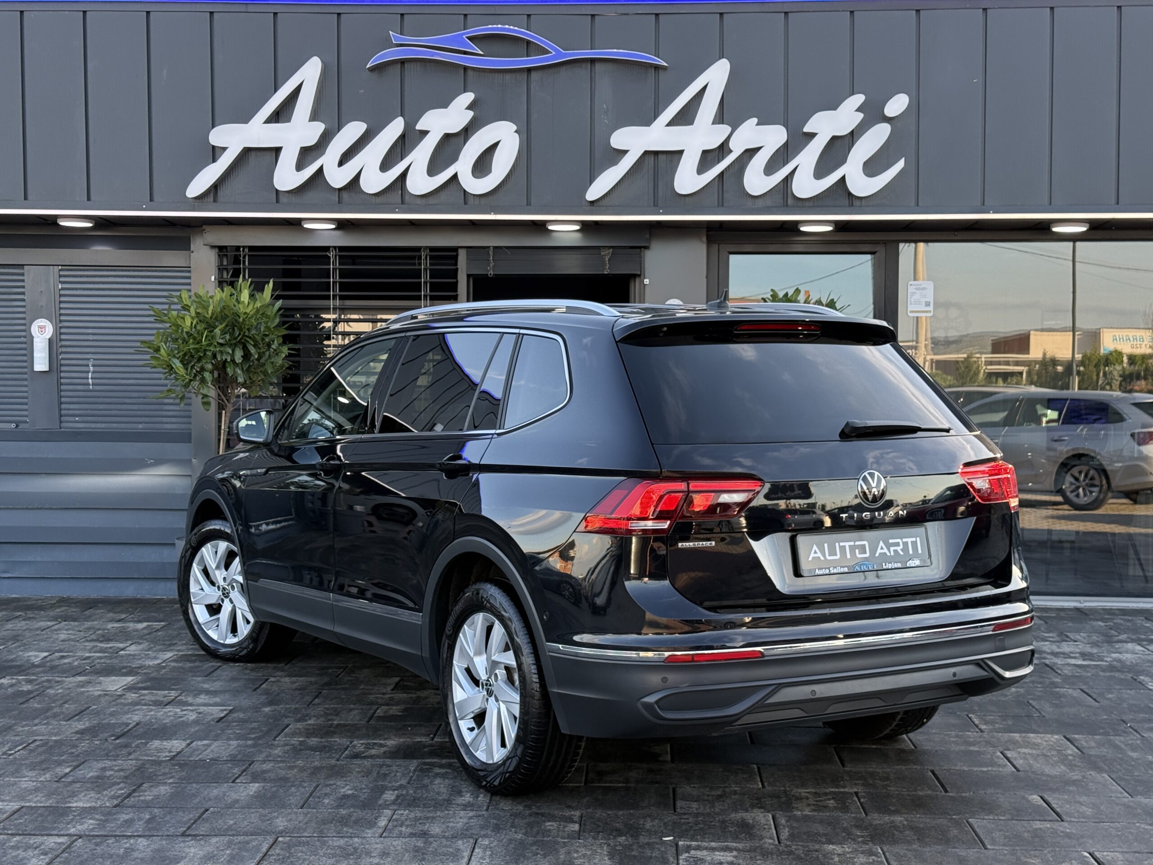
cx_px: 576
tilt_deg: -1.2
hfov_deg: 39.7
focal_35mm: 48
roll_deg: -0.6
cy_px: 432
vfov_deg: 30.3
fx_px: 1599
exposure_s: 1/432
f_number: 1.78
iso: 100
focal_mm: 6.76
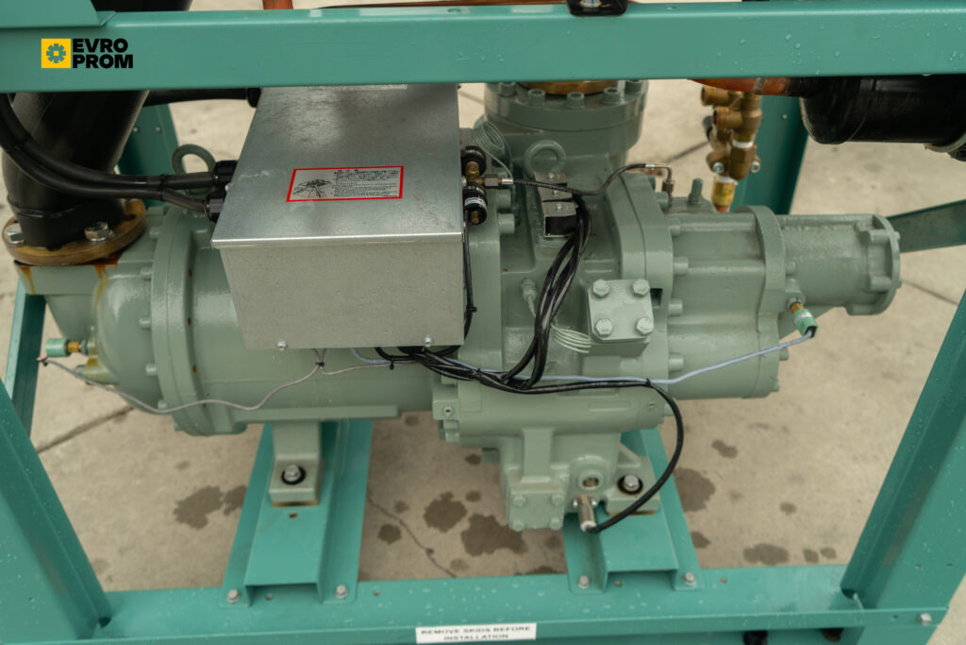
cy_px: 322
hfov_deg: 61.9
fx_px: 805
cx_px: 483
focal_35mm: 30
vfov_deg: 43.6
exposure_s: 1/160
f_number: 4
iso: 125
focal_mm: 30
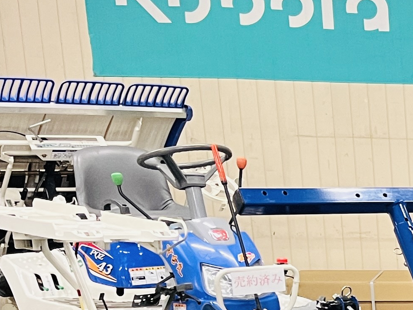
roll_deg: -0.9
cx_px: 791
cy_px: 485
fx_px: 1277
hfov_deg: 15.3
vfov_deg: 13.0
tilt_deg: -16.6
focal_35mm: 107
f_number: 1.6
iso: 320
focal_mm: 5.1
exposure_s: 1/60
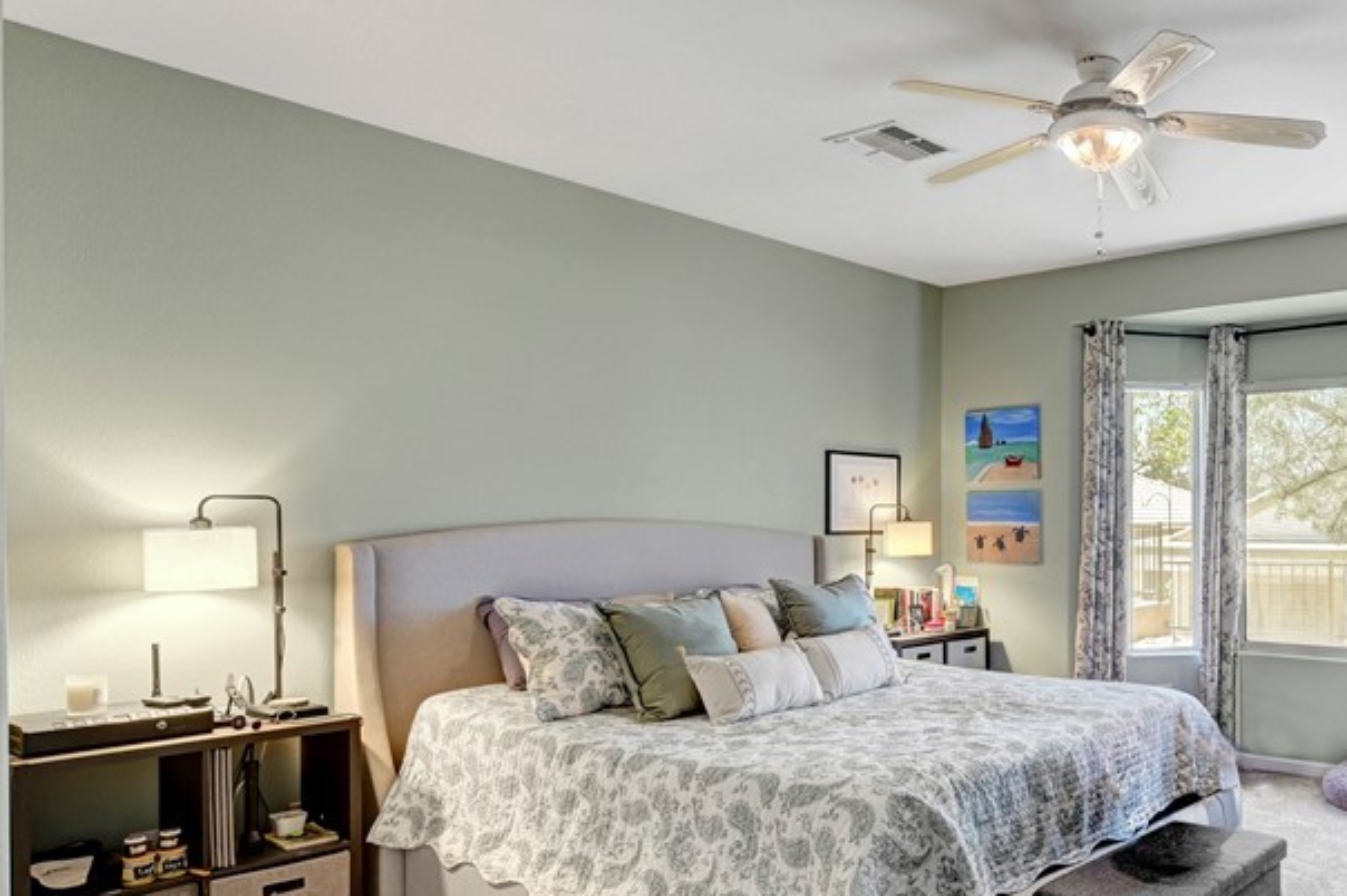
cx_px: 1076
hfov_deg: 61.8
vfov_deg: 47.7
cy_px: 514
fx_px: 1010
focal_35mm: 27
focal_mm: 15
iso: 800
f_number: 7.1
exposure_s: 1/13
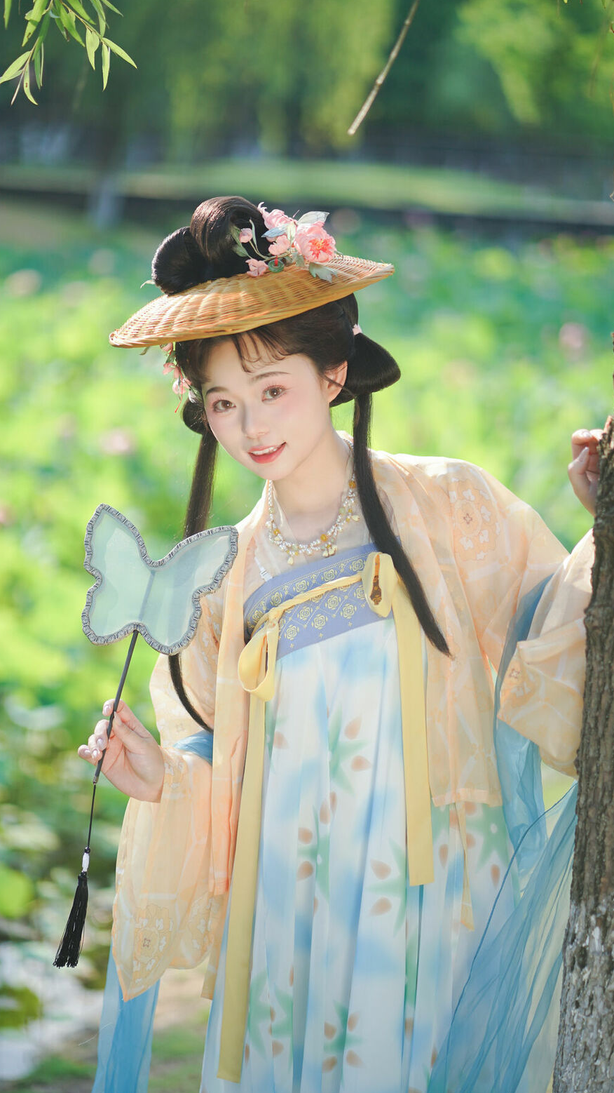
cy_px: 549
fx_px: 2606
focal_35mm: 90
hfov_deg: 13.4
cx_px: 262
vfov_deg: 23.7
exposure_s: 1/1250
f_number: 1.8
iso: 125
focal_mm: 85
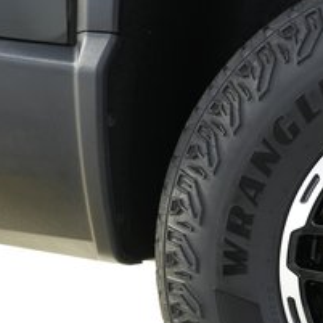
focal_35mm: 65
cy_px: 278
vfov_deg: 25.8
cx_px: 447
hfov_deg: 22.8
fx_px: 686
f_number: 2.8
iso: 640
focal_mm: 24
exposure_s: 1/30
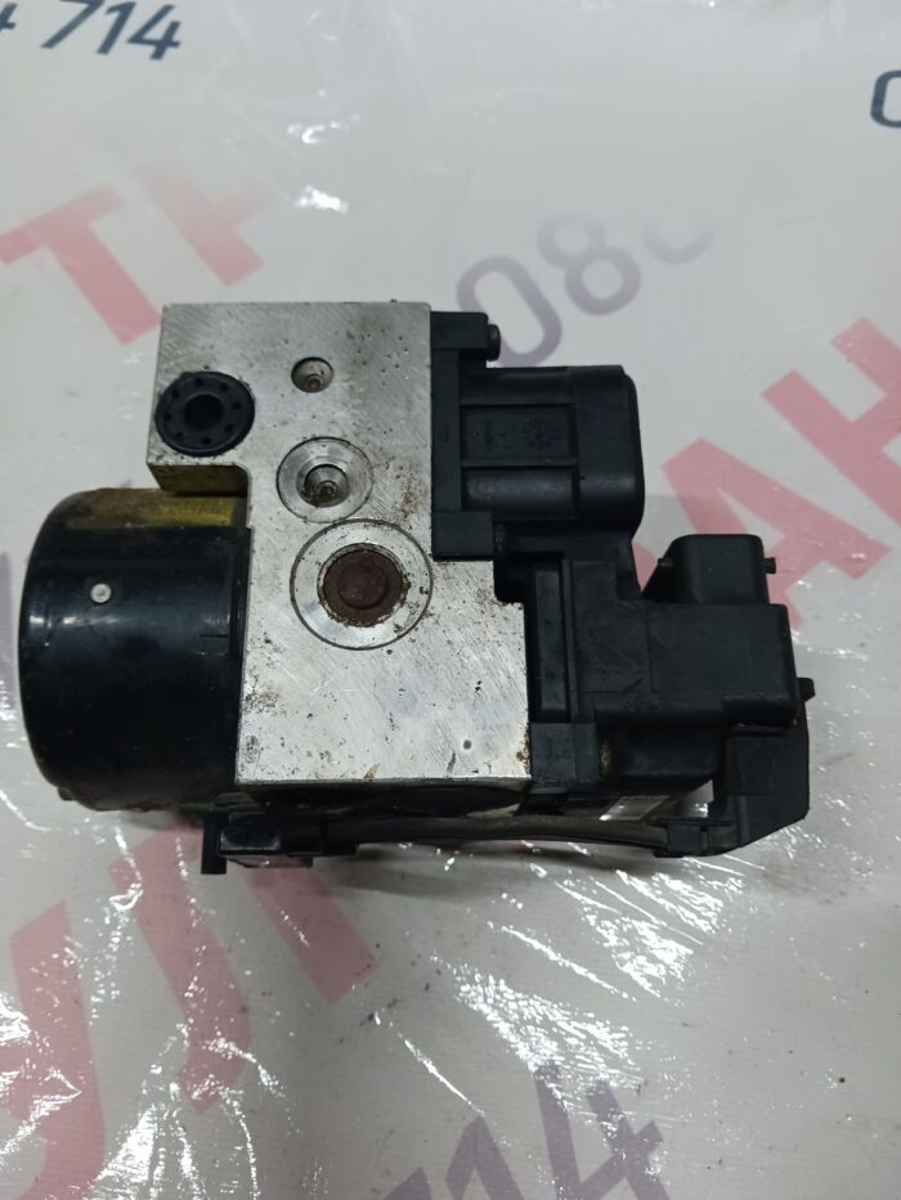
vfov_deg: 65.3
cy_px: 600
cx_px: 450
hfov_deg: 51.4
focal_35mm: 27
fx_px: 937
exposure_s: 1/25
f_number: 1.8
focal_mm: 4
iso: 250
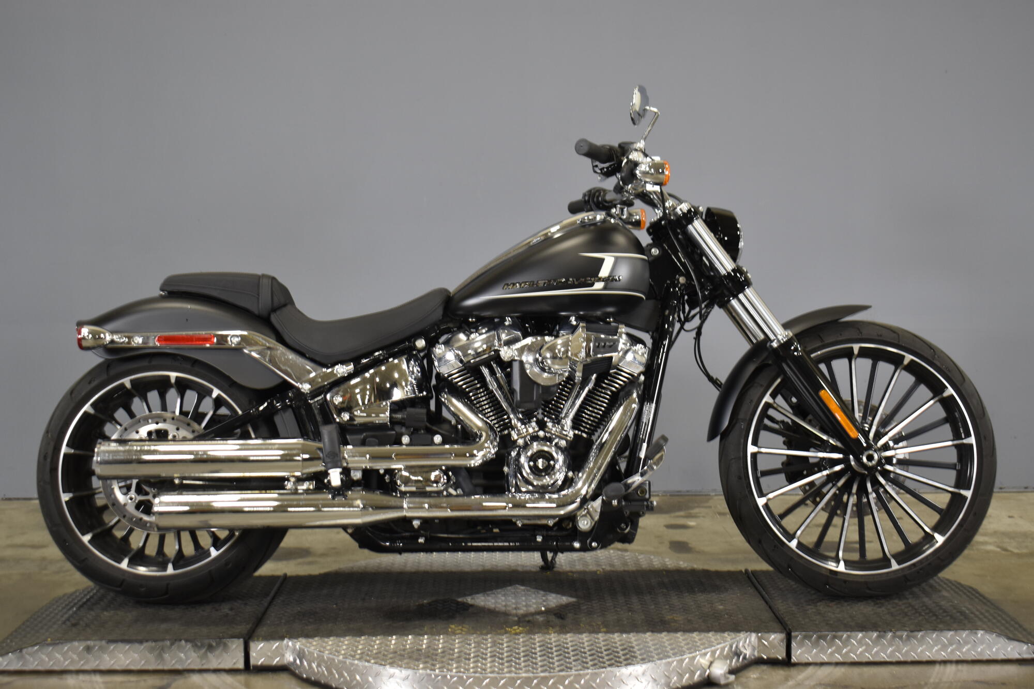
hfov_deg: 38.9
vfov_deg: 26.5
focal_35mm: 51
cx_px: 517
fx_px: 1465
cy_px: 344
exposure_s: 1/20
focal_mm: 34
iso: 400
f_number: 4.5
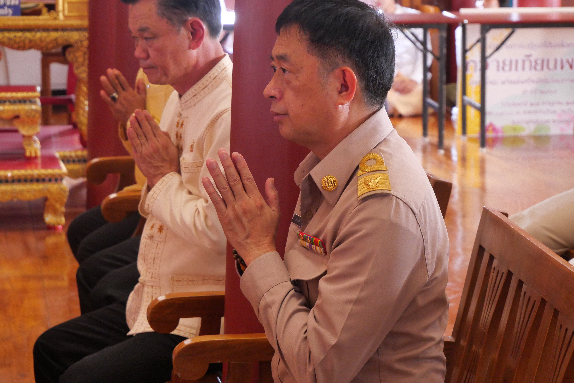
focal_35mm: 131
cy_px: 181
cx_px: 287
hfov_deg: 15.6
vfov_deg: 10.5
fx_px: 2090
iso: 2000
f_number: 5.6
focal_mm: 60
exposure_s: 1/25
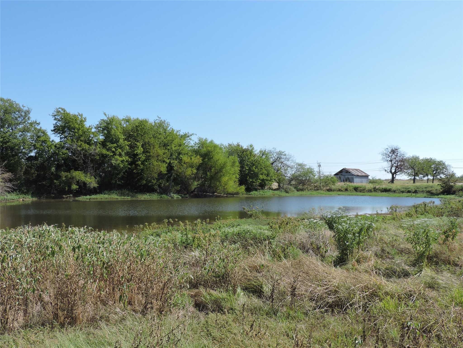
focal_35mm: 30
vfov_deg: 46.8
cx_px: 232
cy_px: 174
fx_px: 401
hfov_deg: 60.0
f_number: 3.1
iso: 100
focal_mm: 5.4
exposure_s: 1/1000
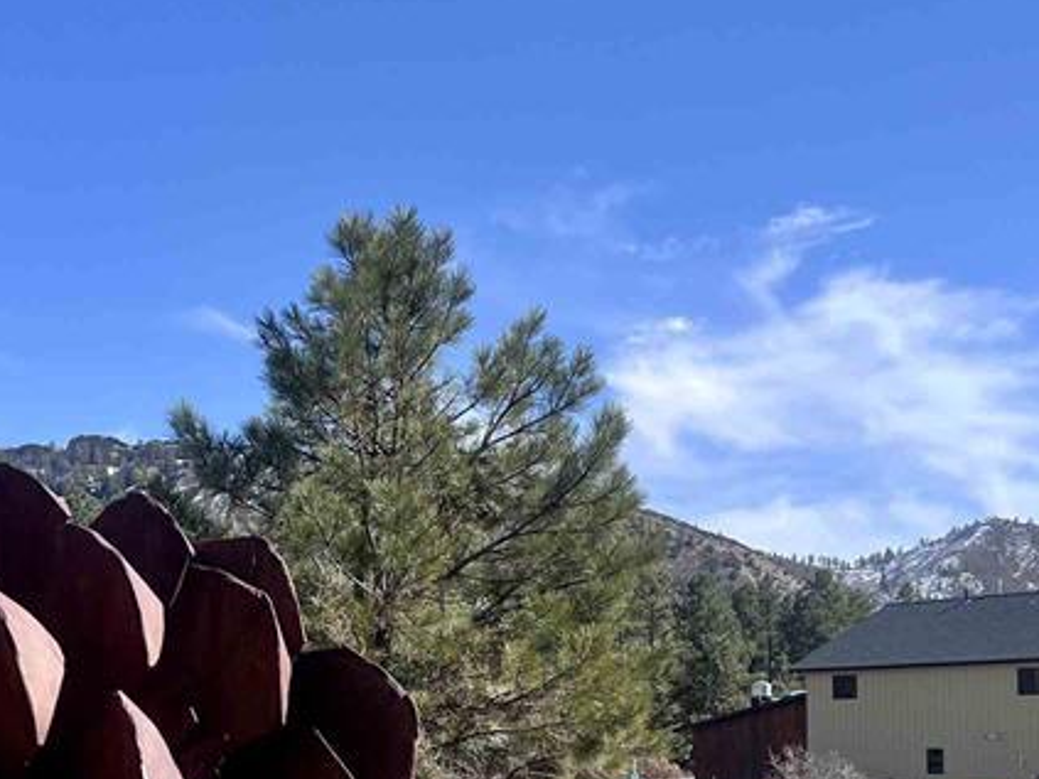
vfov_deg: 22.7
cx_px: 339
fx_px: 1890
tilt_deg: +0.7
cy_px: 691
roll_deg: +1.9
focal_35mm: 63
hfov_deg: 30.5
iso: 50
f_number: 1.5
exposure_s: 1/3356
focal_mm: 5.7
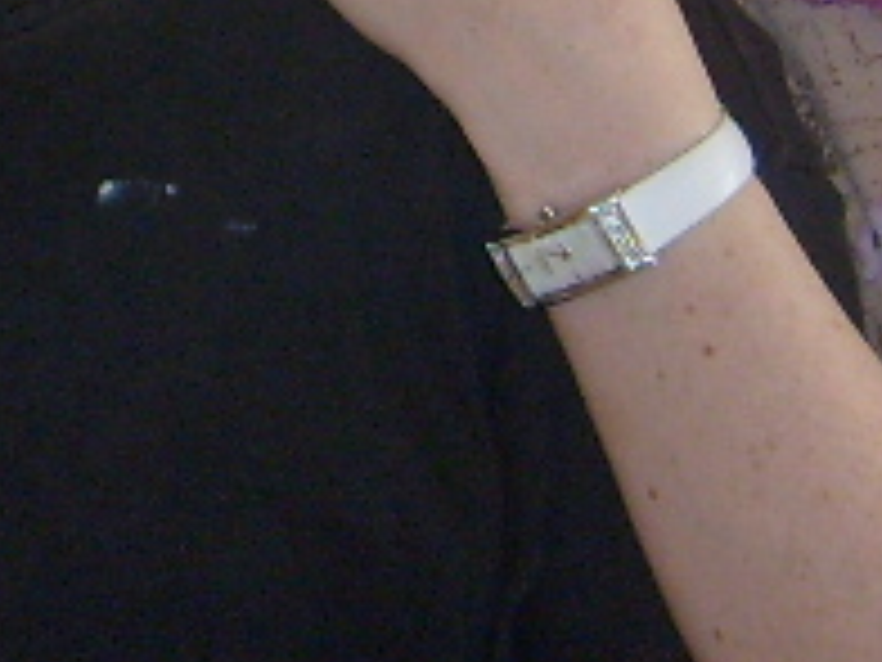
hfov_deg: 10.5
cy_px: -531
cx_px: -302
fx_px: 4663
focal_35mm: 183
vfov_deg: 7.8
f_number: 2.8
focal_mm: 5.8
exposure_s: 1/45
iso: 100
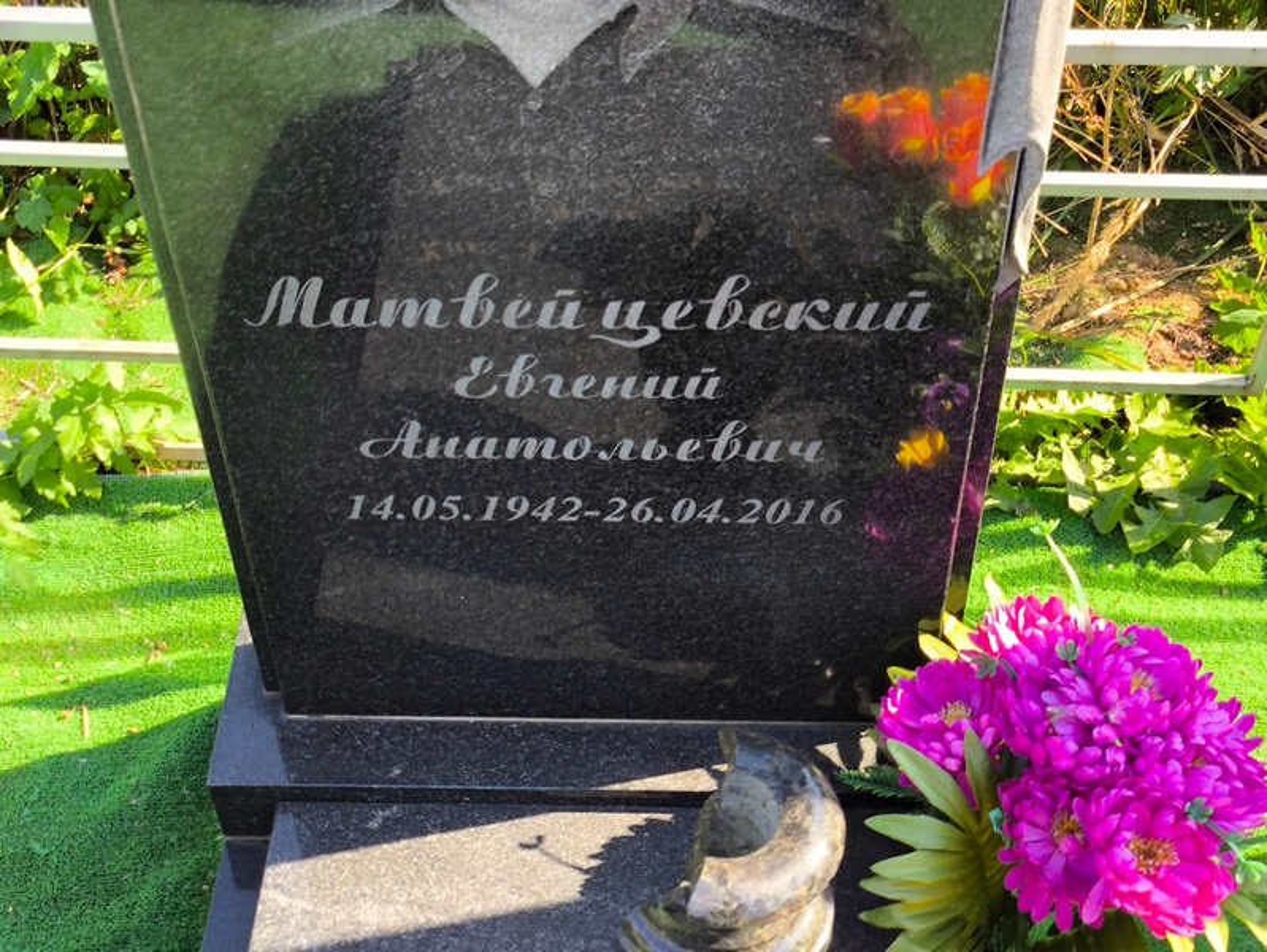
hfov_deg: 38.2
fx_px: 1831
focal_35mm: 50
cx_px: 634
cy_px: 476
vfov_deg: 29.1
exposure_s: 1/246
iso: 50
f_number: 1.7
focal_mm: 4.71
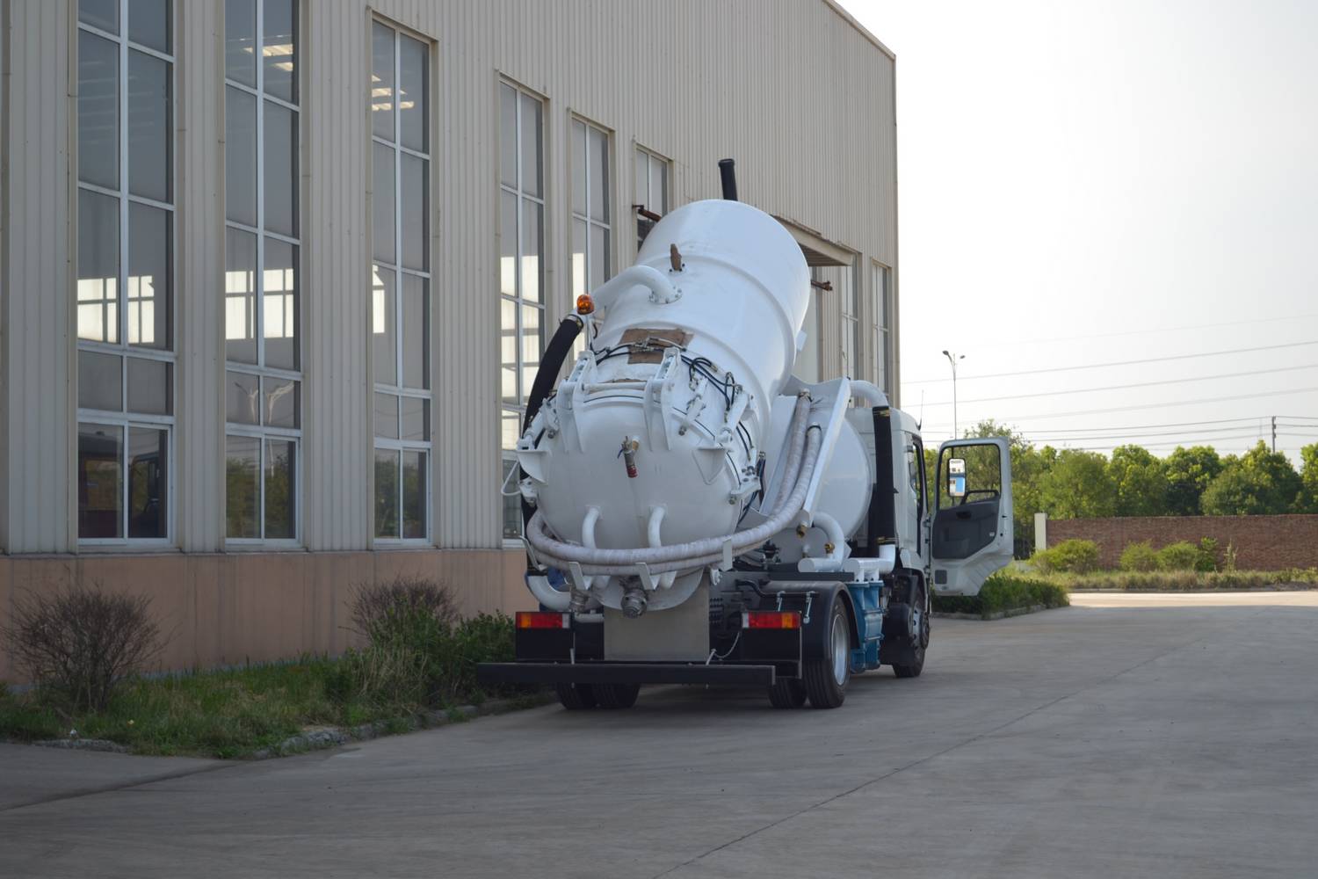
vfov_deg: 22.6
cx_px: 659
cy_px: 440
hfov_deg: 33.4
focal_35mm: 60
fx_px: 2196
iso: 100
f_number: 5.3
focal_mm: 40
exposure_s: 1/250
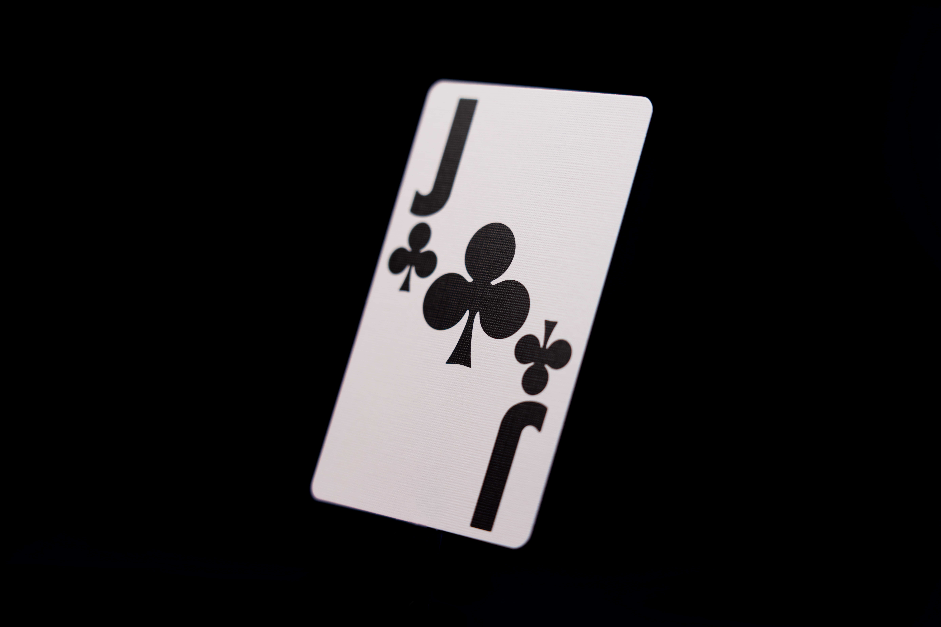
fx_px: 2143
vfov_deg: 16.7
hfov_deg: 24.8
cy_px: 314
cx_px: 470
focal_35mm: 82
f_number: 4
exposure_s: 1/80
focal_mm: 82
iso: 160
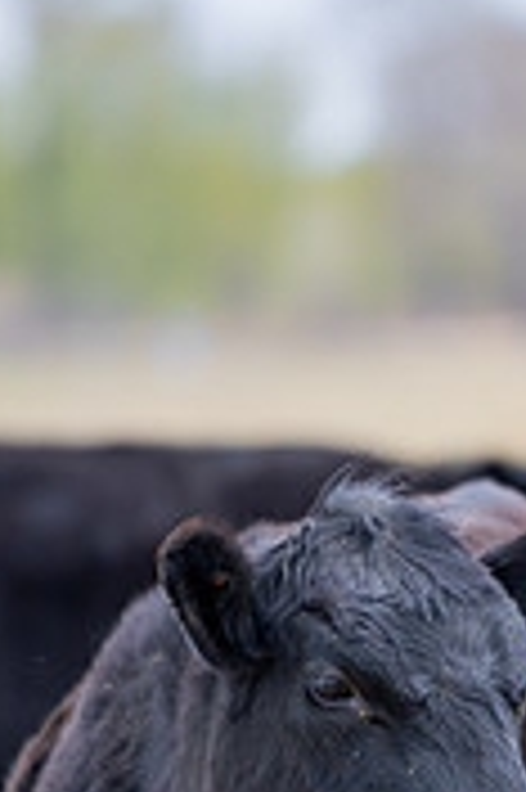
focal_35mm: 511
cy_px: 513
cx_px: 360
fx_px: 11221
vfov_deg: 4.0
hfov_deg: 2.7
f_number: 2.8
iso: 125
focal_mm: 200
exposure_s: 1/1000
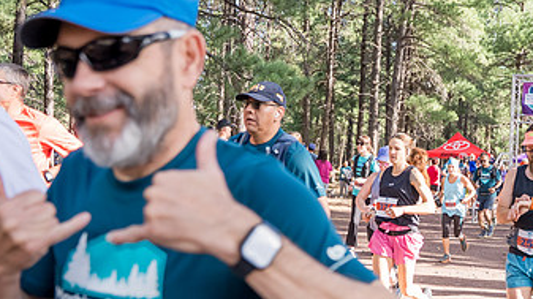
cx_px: 401
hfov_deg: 43.2
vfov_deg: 25.9
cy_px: 178
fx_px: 650
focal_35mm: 46
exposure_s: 1/1600
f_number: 3.2
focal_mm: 24
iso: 500
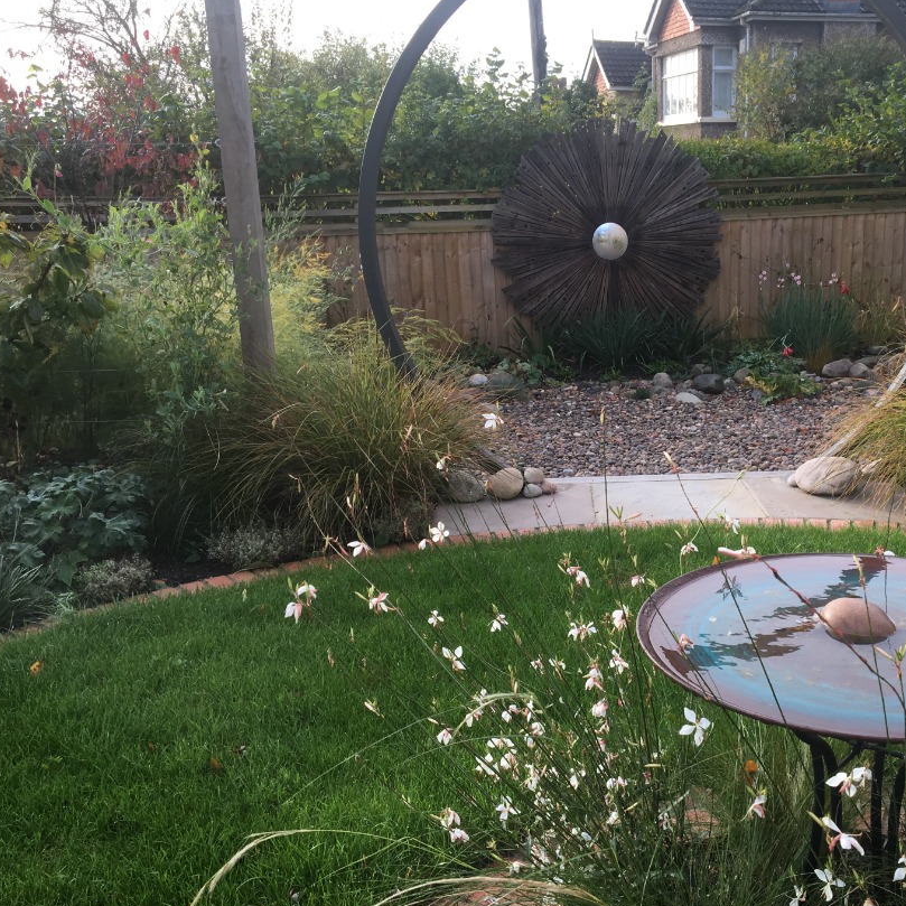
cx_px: 627
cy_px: 484
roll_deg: +0.6
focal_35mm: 38
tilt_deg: -15.8
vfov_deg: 43.8
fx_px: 1125
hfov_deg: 43.1
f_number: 2.2
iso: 25
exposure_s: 1/267
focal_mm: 4.15
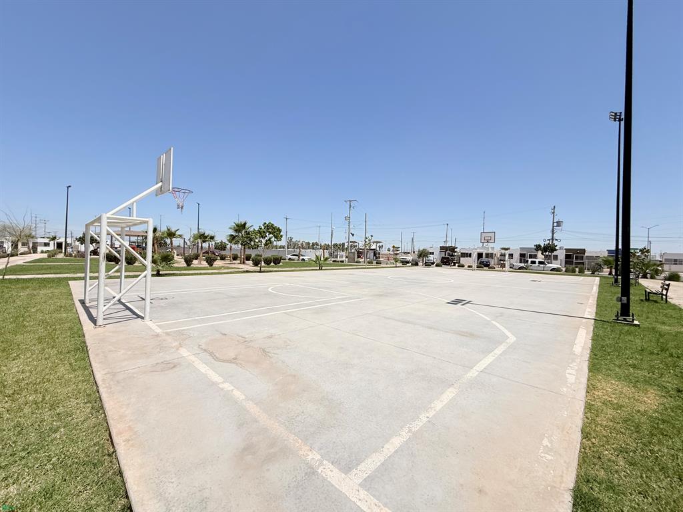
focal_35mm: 14
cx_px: 342
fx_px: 276
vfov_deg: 85.7
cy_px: 256
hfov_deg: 102.1
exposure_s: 1/6173
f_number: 2.2
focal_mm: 2.22
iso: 50
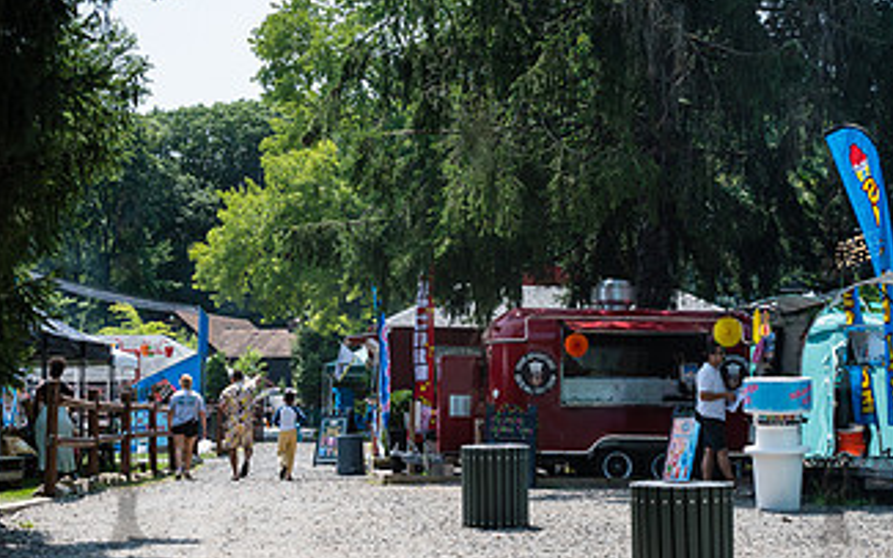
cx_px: 478
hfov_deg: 29.8
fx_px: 1679
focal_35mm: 69
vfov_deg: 18.8
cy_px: 366
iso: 400
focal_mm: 38
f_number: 4.5
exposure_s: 1/1600
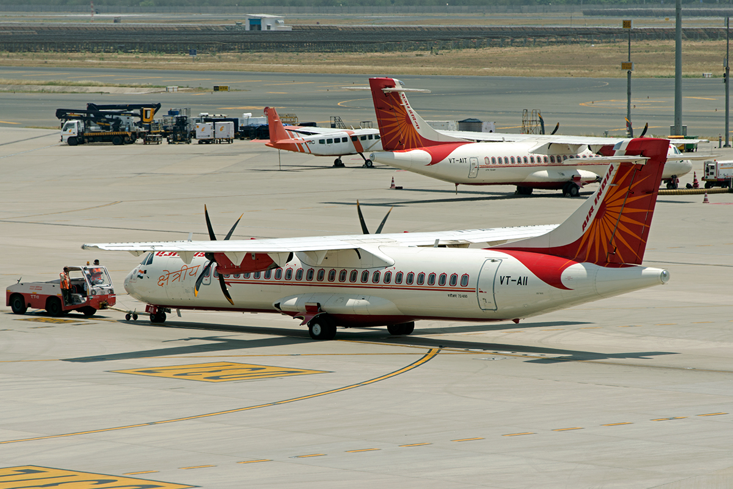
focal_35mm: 210
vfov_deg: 6.5
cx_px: 366
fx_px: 4277
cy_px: 244
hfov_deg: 9.8
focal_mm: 210
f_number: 5.6
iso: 320
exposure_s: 1/500
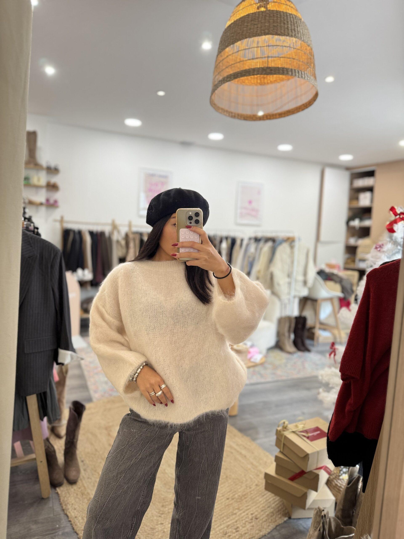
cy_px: 270
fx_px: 373
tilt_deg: -9.3
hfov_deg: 56.8
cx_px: 202
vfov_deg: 71.6
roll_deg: -3.5
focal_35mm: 24
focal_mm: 6.76
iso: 125
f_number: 1.78
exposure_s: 1/50
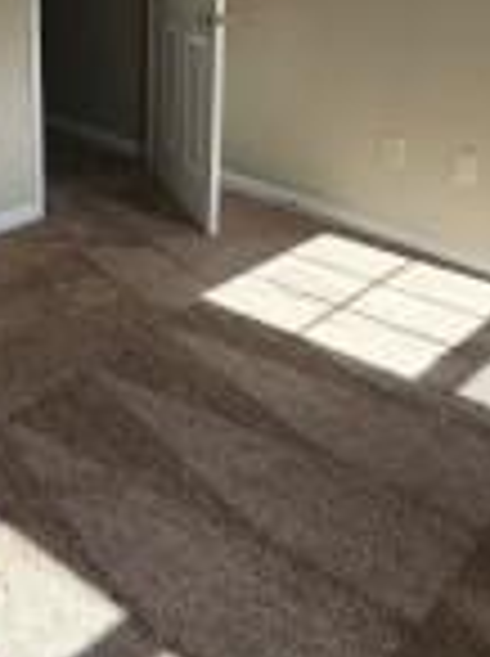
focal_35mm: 40
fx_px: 757
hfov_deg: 35.0
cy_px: 68
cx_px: 117
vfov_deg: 43.0
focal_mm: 2.2
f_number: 2.2
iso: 50
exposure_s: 1/405
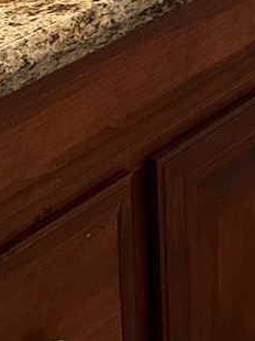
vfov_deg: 13.6
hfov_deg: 11.0
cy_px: -342
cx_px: 478
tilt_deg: -8.8
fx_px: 1220
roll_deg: -0.5
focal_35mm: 124
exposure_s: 1/60
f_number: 1.78
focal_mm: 6.86
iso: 200
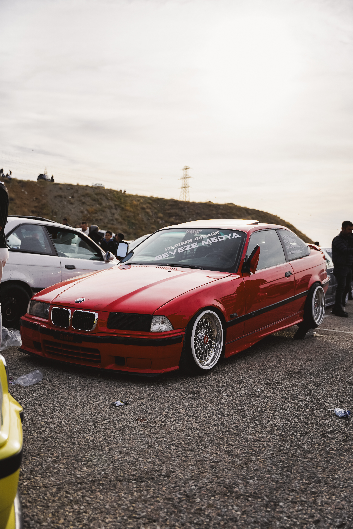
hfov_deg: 36.9
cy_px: 264
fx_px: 529
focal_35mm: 36
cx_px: 176
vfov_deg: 53.1
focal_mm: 36
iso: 100
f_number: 2.8
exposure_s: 1/2500
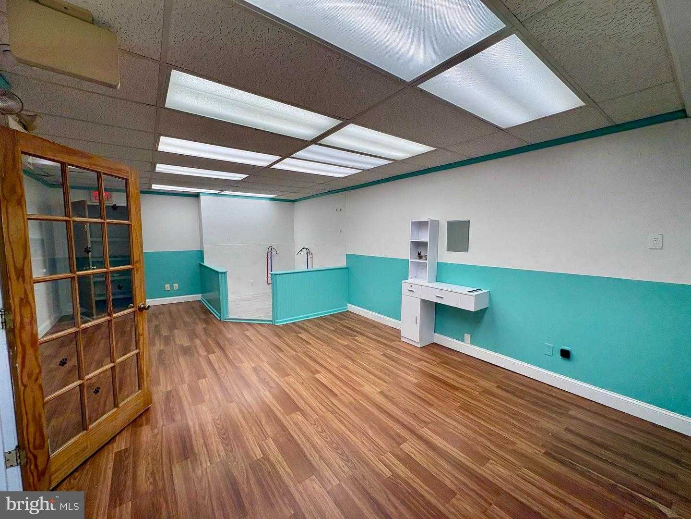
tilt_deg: -5.2
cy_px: 260
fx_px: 279
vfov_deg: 85.7
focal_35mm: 14
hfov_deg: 102.1
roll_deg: +0.4
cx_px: 346
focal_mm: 2.22
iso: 50
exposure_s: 1/120
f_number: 2.2
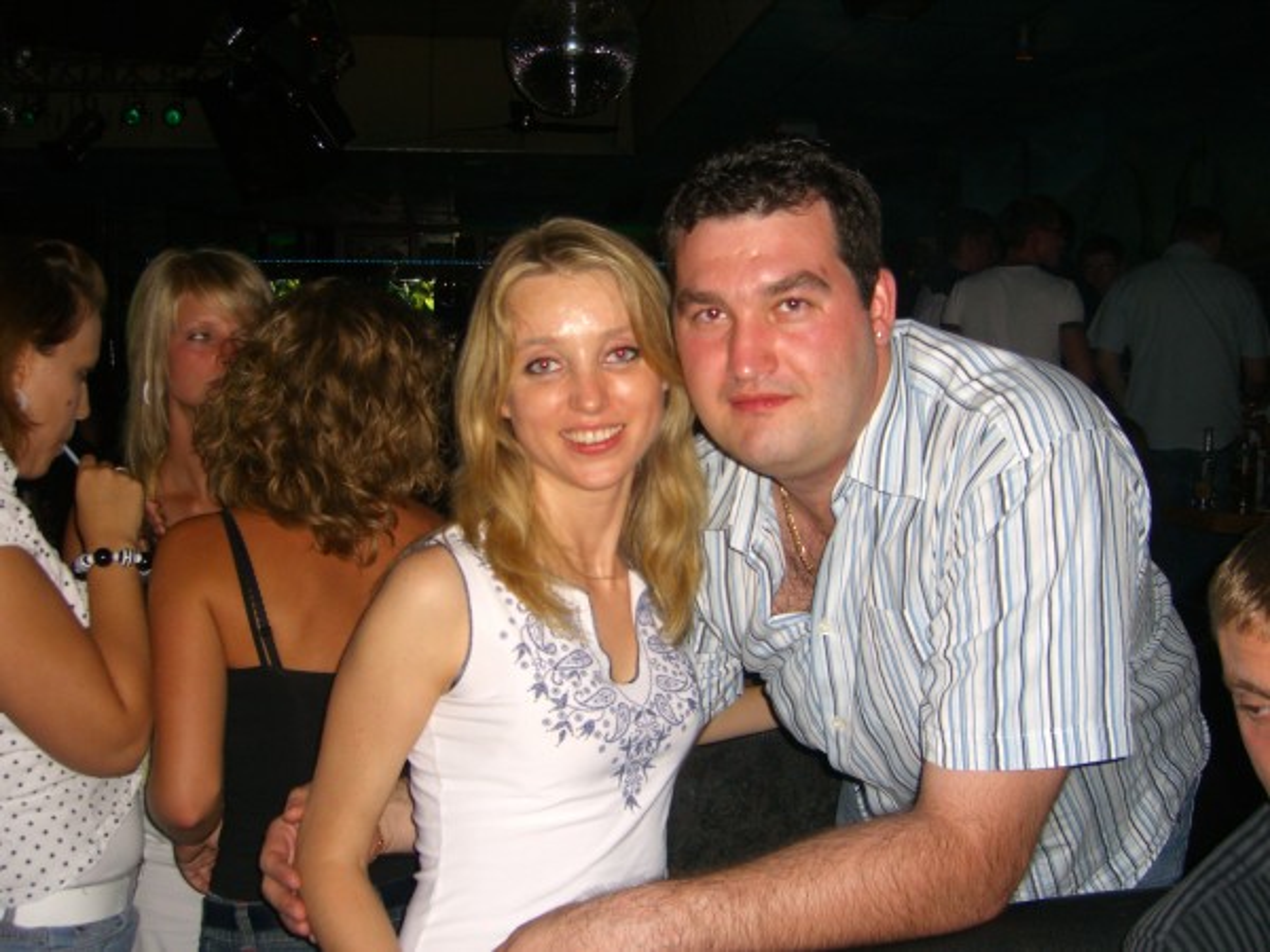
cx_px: 635
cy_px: 476
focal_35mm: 38
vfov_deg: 37.7
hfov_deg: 49.0
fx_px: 1394
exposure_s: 1/60
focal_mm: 7.9
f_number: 2.8
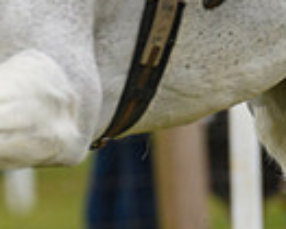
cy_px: -159
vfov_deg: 1.1
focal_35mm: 1472
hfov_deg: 1.3
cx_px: -92
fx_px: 12469
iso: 800
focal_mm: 270
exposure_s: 1/800
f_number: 4
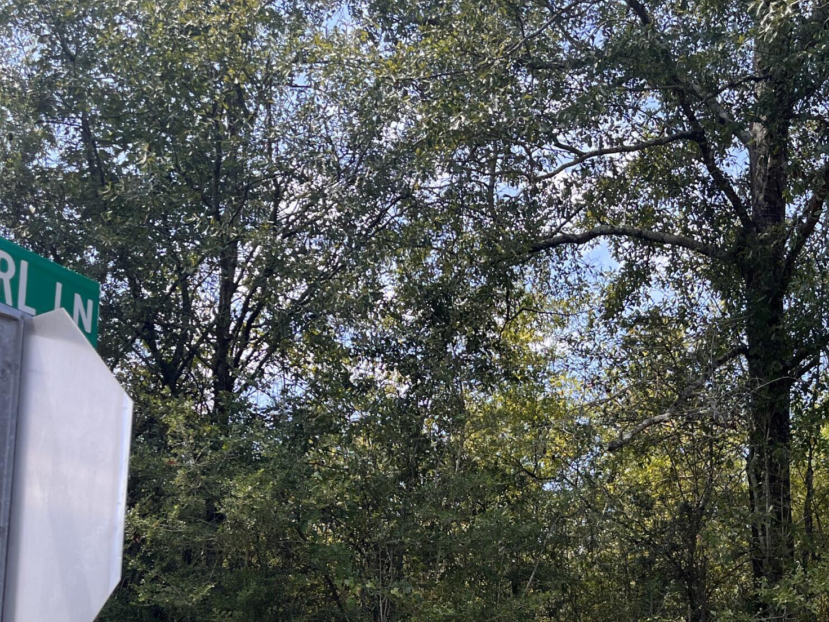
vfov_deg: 26.1
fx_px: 1269
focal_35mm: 53
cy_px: 623
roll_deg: -0.9
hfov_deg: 36.0
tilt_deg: +8.4
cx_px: 510
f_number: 1.6
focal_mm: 5.1
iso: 50
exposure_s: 1/558
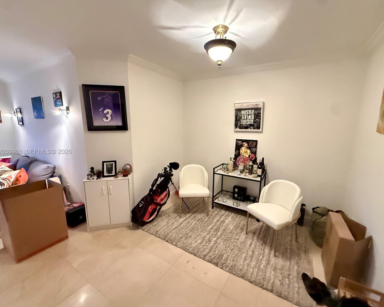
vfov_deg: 84.0
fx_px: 170
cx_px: 200
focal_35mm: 15
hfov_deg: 96.8
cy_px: 152
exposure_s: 1/60
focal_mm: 2.22
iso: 1250
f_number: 2.2
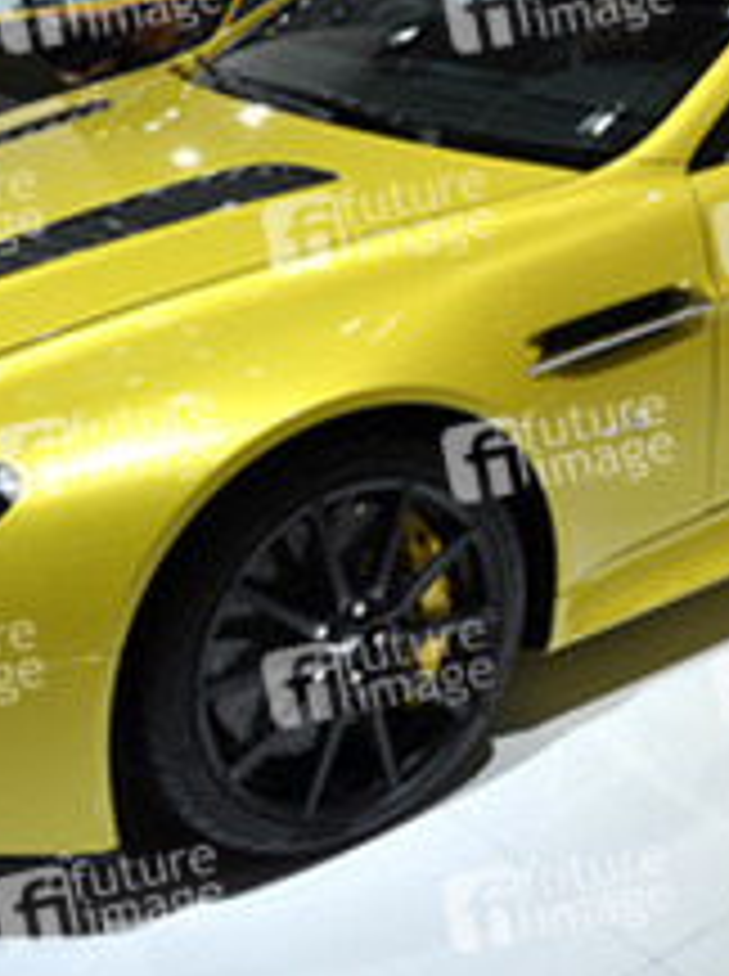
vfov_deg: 32.0
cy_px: 337
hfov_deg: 24.3
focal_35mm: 60
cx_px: 439
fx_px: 1690
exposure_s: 1/125
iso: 400
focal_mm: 20
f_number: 5.6
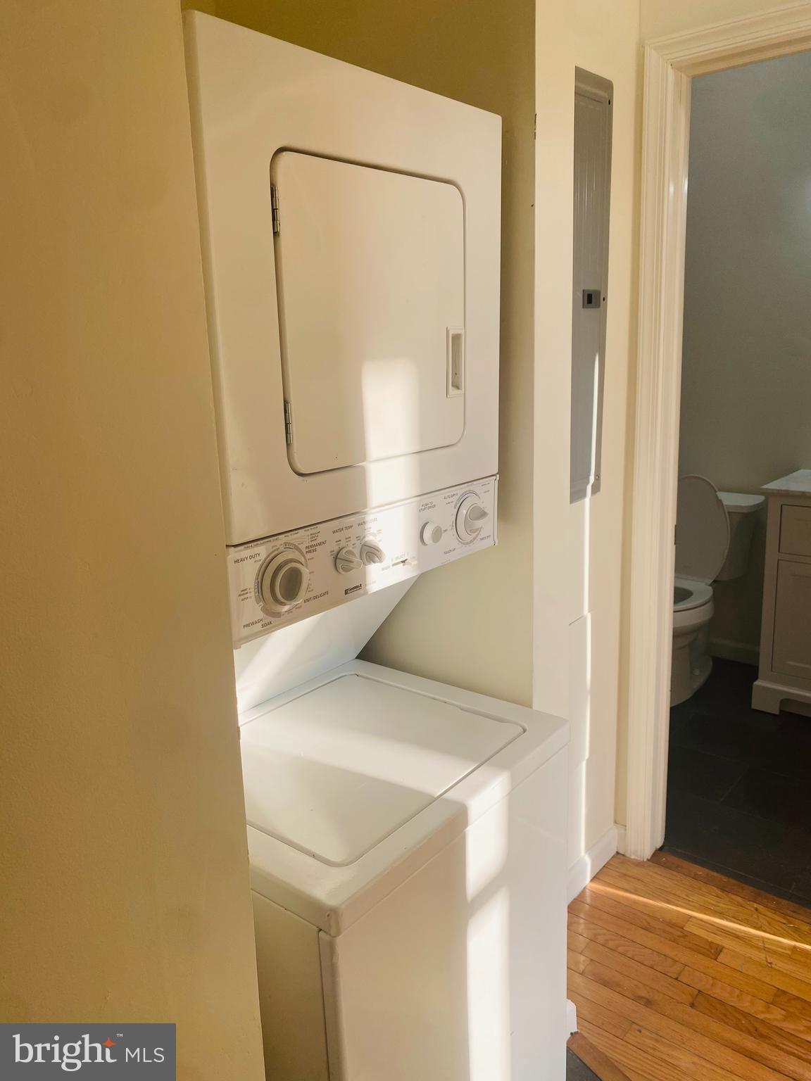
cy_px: 540
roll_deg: +1.5
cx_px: 406
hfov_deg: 53.1
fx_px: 812
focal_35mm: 26
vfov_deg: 67.3
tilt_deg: -12.6
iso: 32
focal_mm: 4.25
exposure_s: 1/296
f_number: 1.8
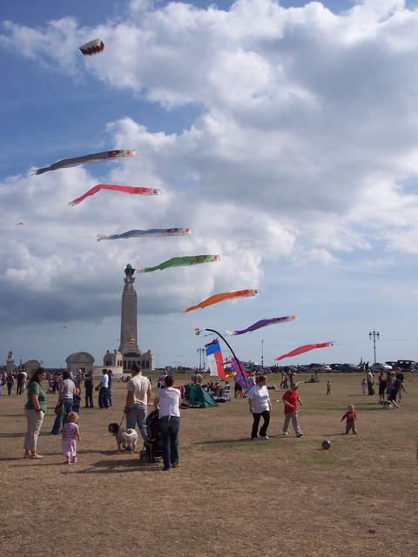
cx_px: 209
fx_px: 612
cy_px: 278
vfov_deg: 49.0
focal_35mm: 38
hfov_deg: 37.7
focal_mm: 8
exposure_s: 1/1000
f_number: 4.8
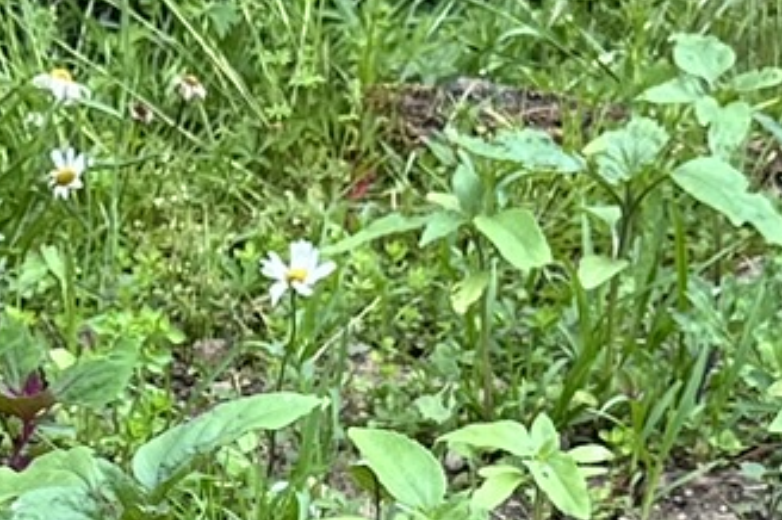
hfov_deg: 12.9
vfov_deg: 8.3
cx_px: -76
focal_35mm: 156
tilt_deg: -22.8
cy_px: 1038
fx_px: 3385
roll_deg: -2.8
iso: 80
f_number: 1.78
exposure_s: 1/473
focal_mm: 6.86
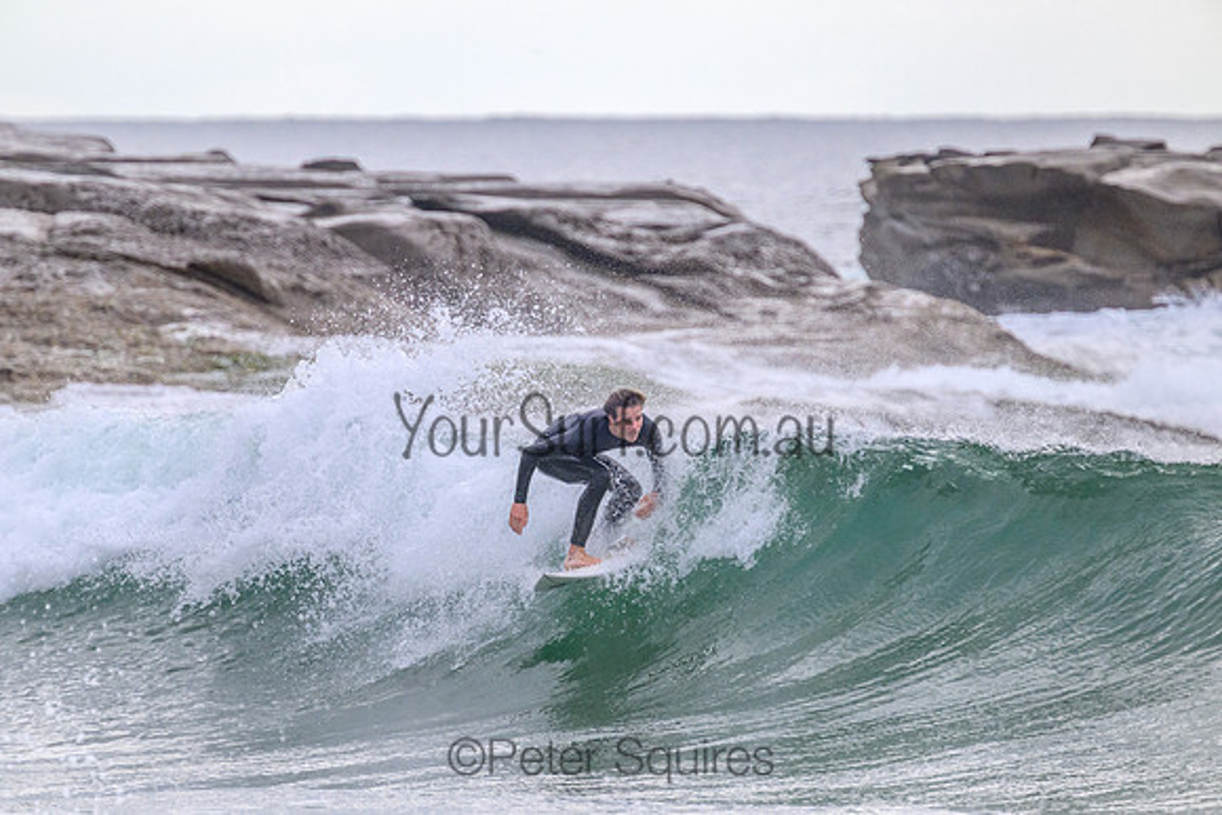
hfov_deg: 2.6
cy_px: 408
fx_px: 27161
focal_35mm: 800
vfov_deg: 1.7
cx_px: 611
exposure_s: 1/1600
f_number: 11
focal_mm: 800
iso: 2000
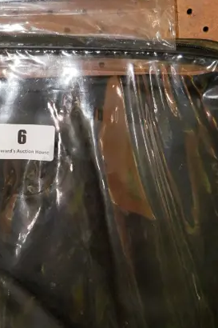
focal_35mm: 104
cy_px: 229
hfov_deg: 13.0
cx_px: 15
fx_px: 945
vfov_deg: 19.6
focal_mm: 20
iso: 3200
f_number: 4.1
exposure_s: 1/60
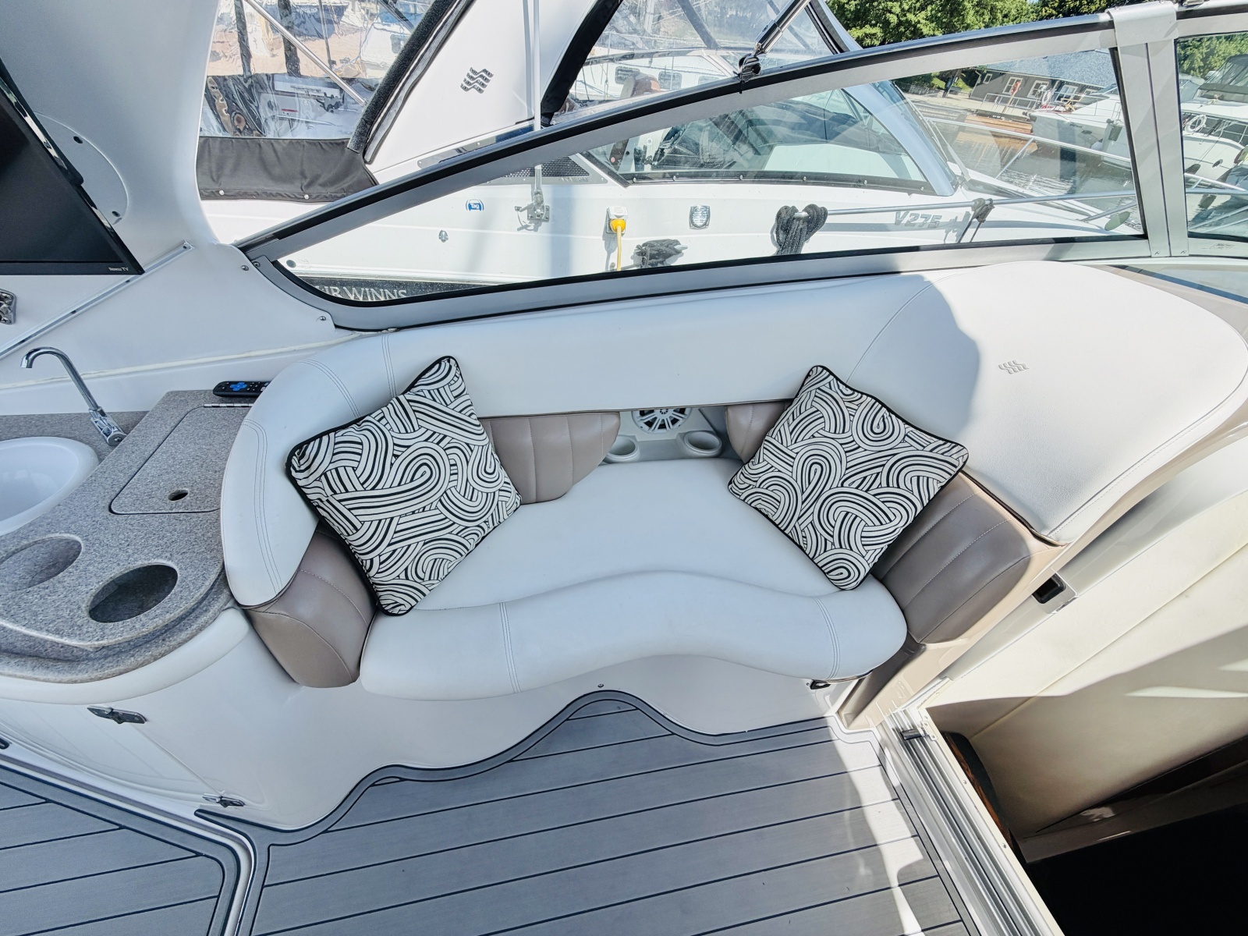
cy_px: 468
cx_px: 624
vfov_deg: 85.7
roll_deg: -9.1
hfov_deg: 102.1
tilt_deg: -40.4
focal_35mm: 14
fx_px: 505
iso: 25
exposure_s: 1/770
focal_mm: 2.22
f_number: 2.2
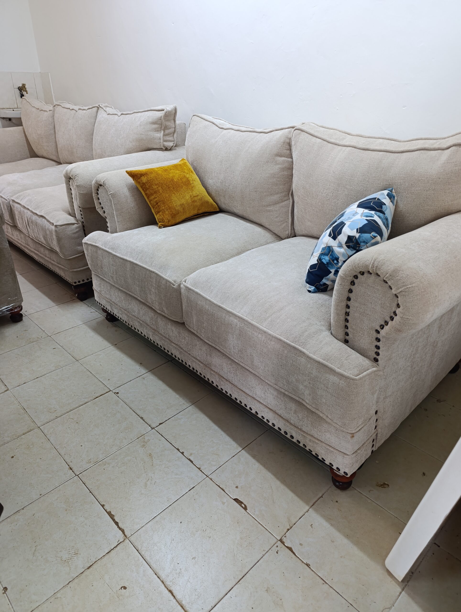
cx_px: 230
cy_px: 306
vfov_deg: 73.8
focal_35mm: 23
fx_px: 407
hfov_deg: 59.0
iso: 640
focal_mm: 6.14
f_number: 1.6
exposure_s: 1/100
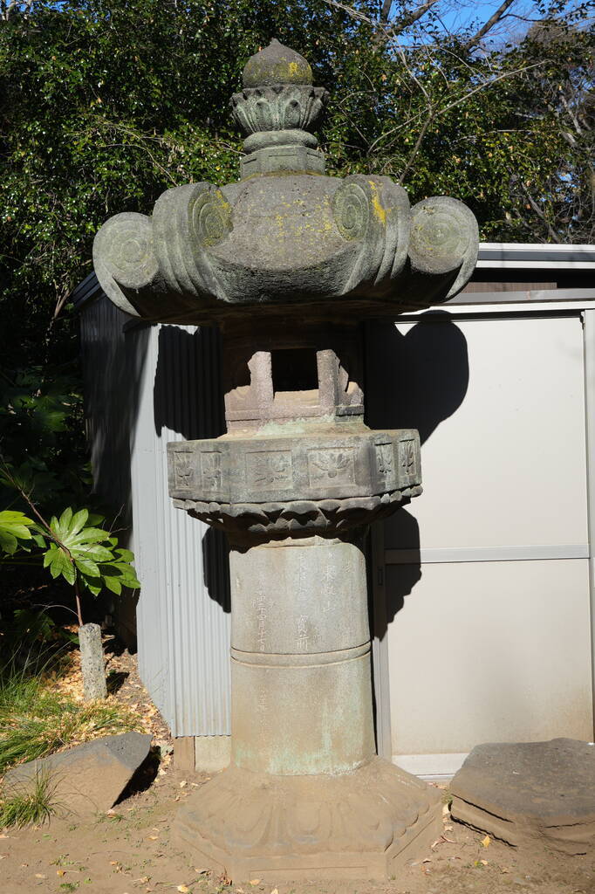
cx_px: 298
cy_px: 447
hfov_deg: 28.9
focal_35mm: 46
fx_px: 1154
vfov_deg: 42.3
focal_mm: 31
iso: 100
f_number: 6.3
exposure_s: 1/320
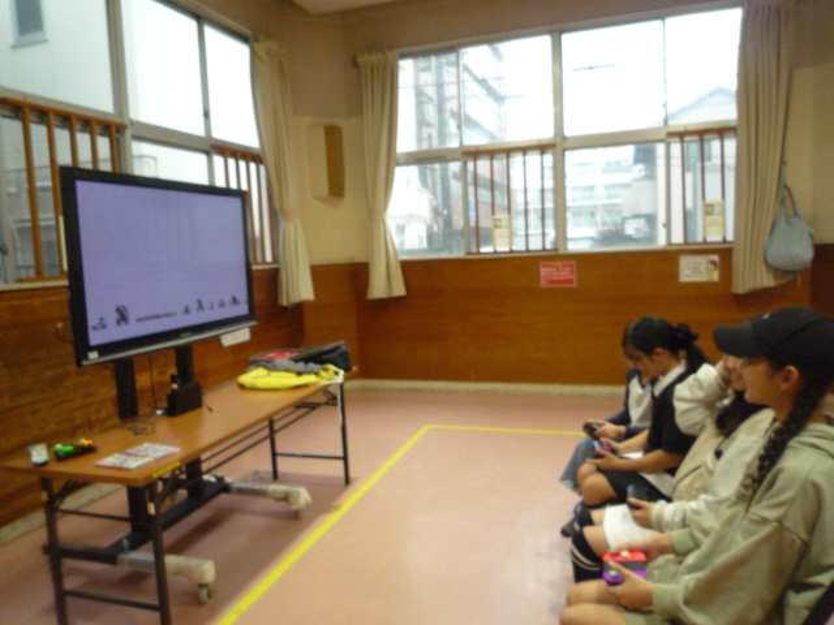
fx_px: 602
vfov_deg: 54.9
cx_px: 417
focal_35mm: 25
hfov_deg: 69.4
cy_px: 312
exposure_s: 1/40
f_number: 2.8
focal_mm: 4.4
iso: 400
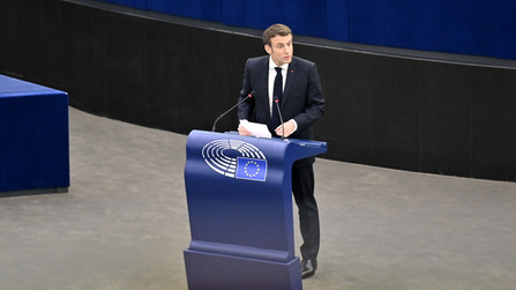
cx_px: 259
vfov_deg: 5.7
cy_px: 158
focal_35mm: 211
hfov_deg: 10.2
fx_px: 2886
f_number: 2.8
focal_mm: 200
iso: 1250
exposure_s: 1/320
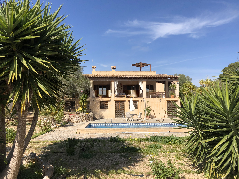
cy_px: 90
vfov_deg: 49.7
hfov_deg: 63.4
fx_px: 193
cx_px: 120
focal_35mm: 28
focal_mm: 3.99
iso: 20
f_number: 1.8
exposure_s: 1/2825
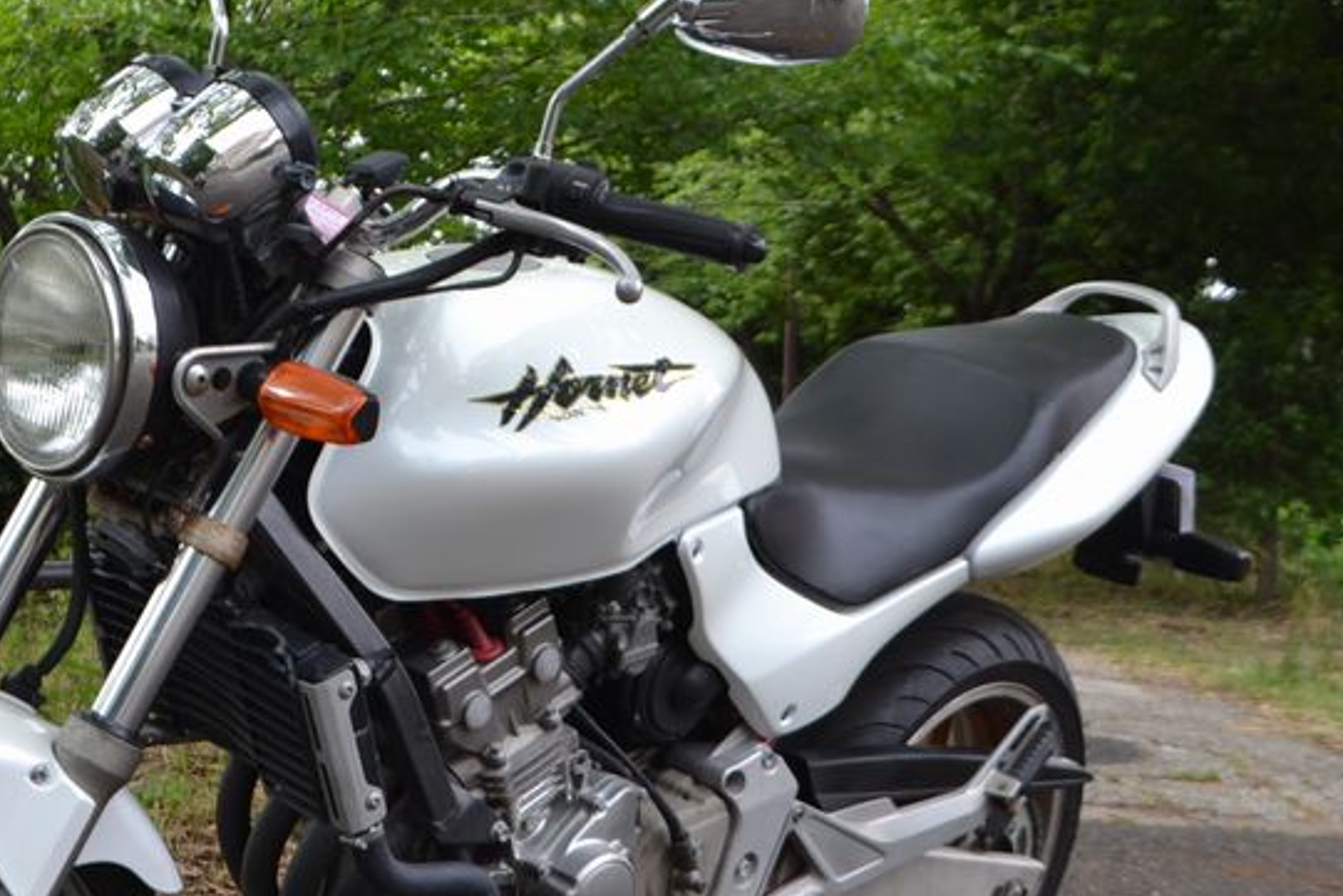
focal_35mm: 61
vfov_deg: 22.2
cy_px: 614
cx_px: 357
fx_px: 2276
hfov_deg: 32.3
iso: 140
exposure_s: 1/125
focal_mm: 22
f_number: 5.6
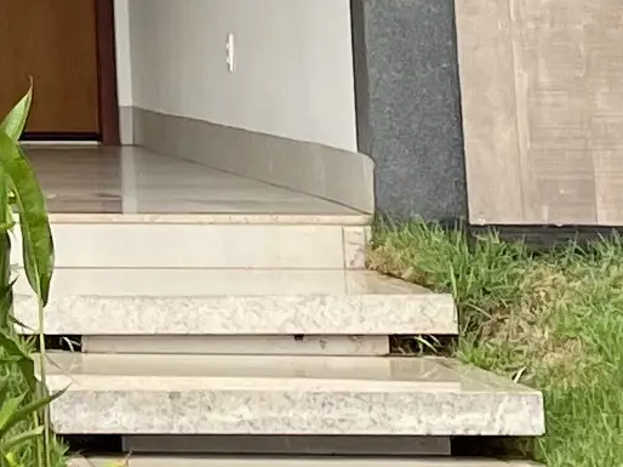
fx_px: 3670
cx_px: -424
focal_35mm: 204
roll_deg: -0.3
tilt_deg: +15.0
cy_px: -919
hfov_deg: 9.3
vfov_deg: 6.6
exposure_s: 1/195
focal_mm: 4.2
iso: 32
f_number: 1.6
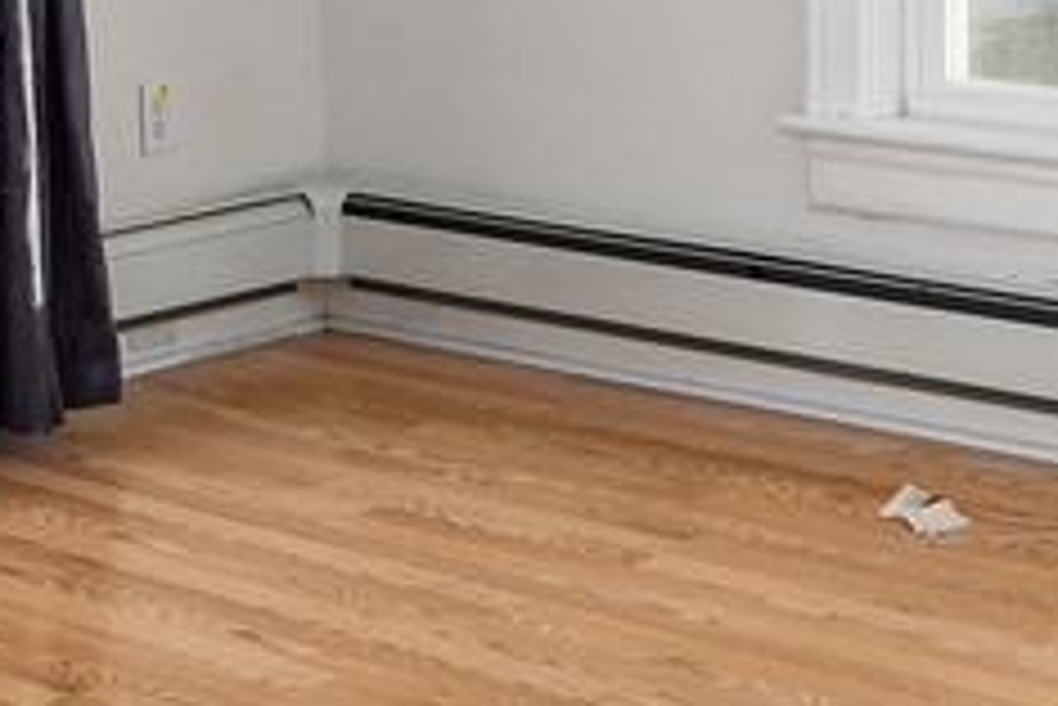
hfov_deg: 18.5
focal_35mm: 110
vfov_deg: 12.1
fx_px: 3235
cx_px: 266
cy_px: -220
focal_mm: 16
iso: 500
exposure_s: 1/10
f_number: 8
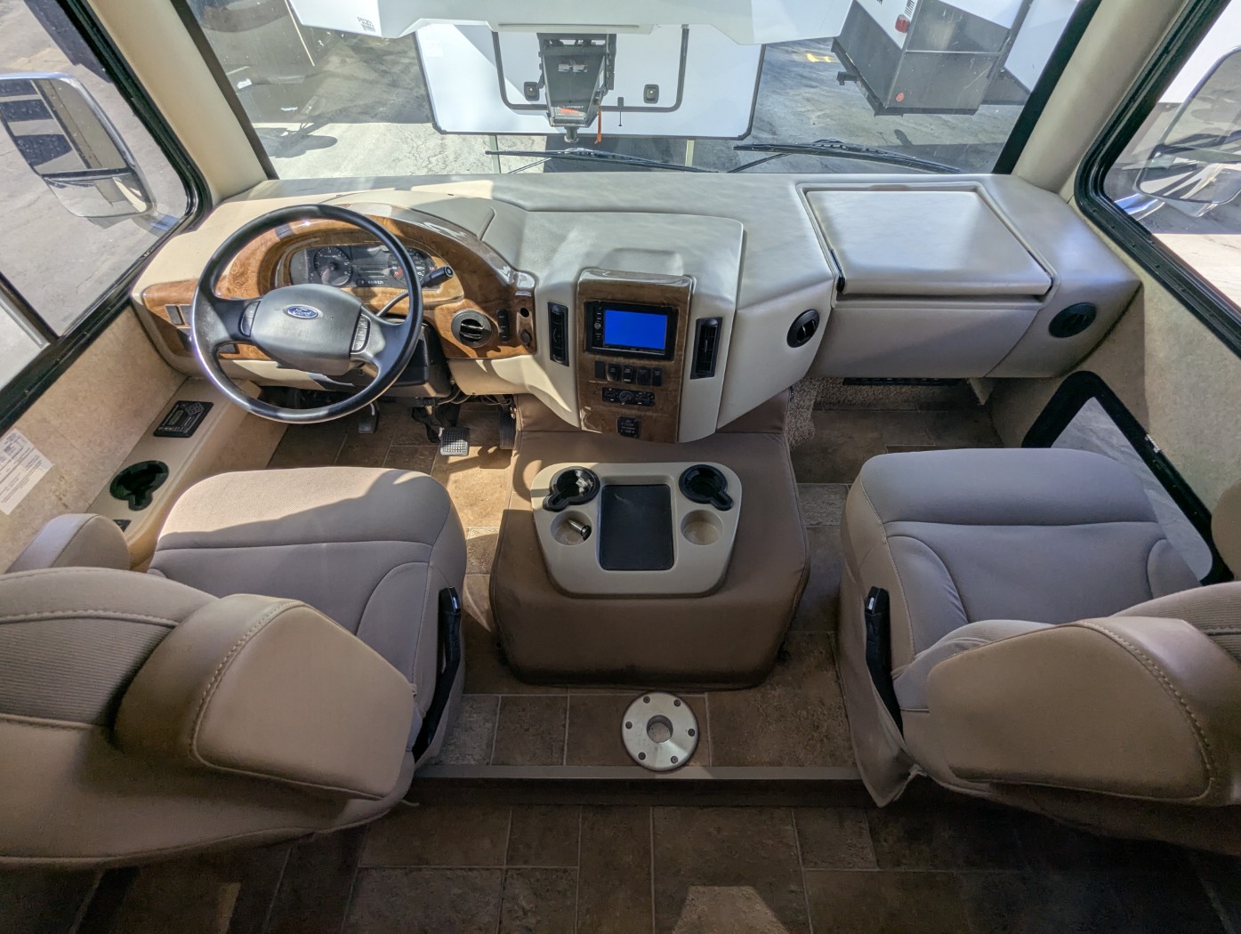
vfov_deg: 78.2
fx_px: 574
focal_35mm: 16
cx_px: 620
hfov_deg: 94.4
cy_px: 467
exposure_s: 1/307
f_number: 2.2
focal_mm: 2.35
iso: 37
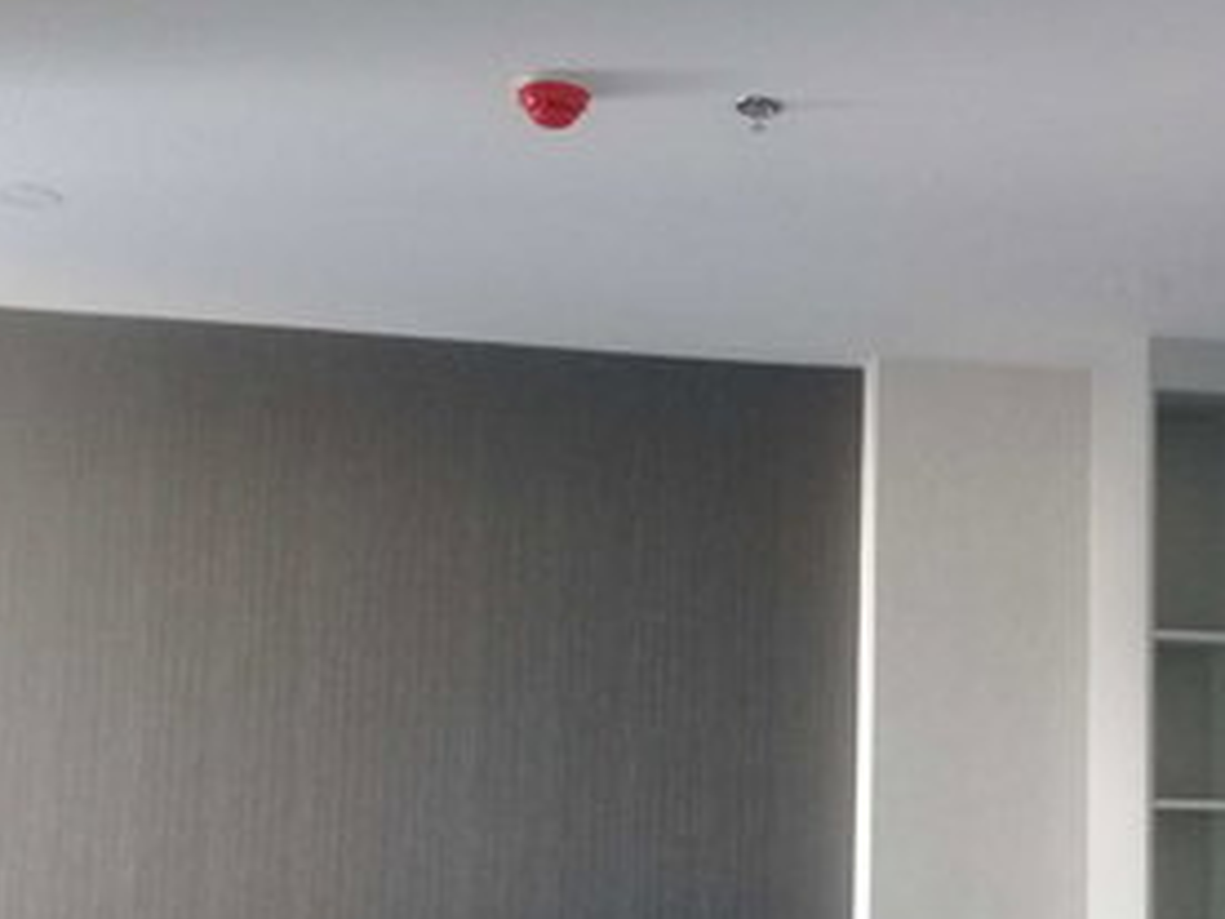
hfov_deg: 39.4
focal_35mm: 48
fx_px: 1699
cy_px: 657
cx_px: 761
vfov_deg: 29.9
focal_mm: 3.3
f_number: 2.2
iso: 200
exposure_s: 1/33
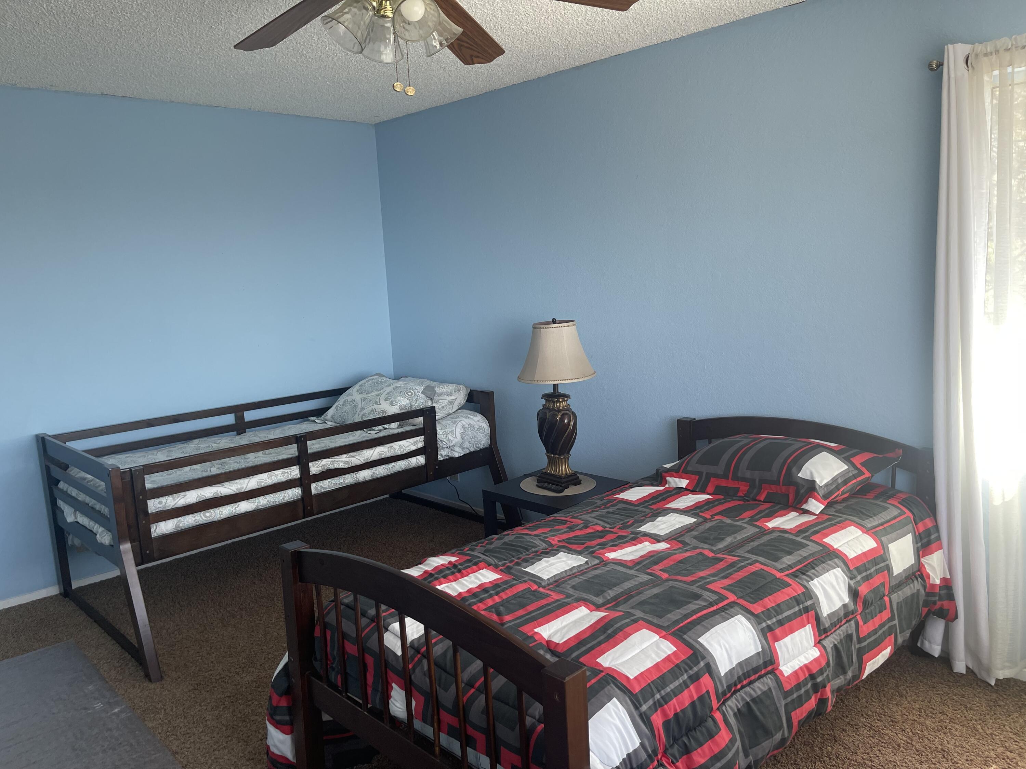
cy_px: 384
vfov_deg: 54.9
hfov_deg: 69.4
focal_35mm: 25
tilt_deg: -10.0
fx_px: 741
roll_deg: +3.2
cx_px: 513
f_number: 1.6
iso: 100
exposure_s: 1/121
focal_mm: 5.1
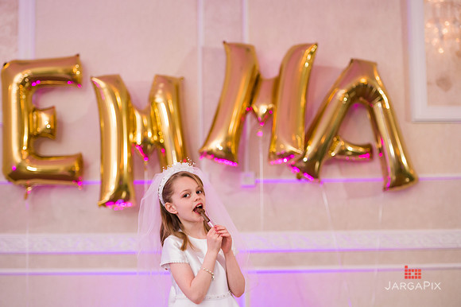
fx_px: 1024
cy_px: 154
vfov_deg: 17.0
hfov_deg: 25.4
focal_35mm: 80
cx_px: 230
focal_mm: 80
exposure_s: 1/200
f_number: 3.2
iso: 1000
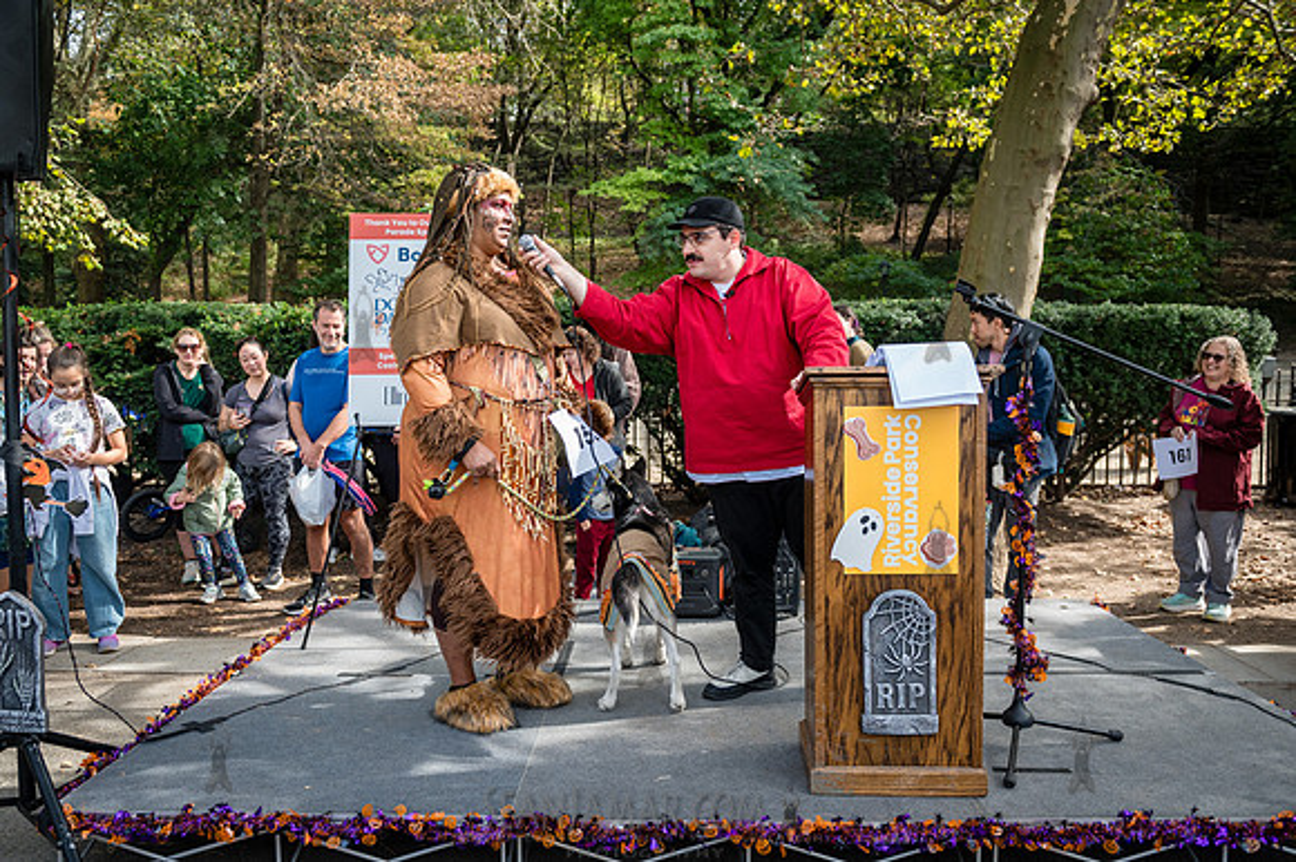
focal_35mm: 29
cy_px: 431
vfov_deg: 44.6
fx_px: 1050
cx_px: 648
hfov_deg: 63.3
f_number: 4
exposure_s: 1/1000
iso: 1000
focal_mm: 28
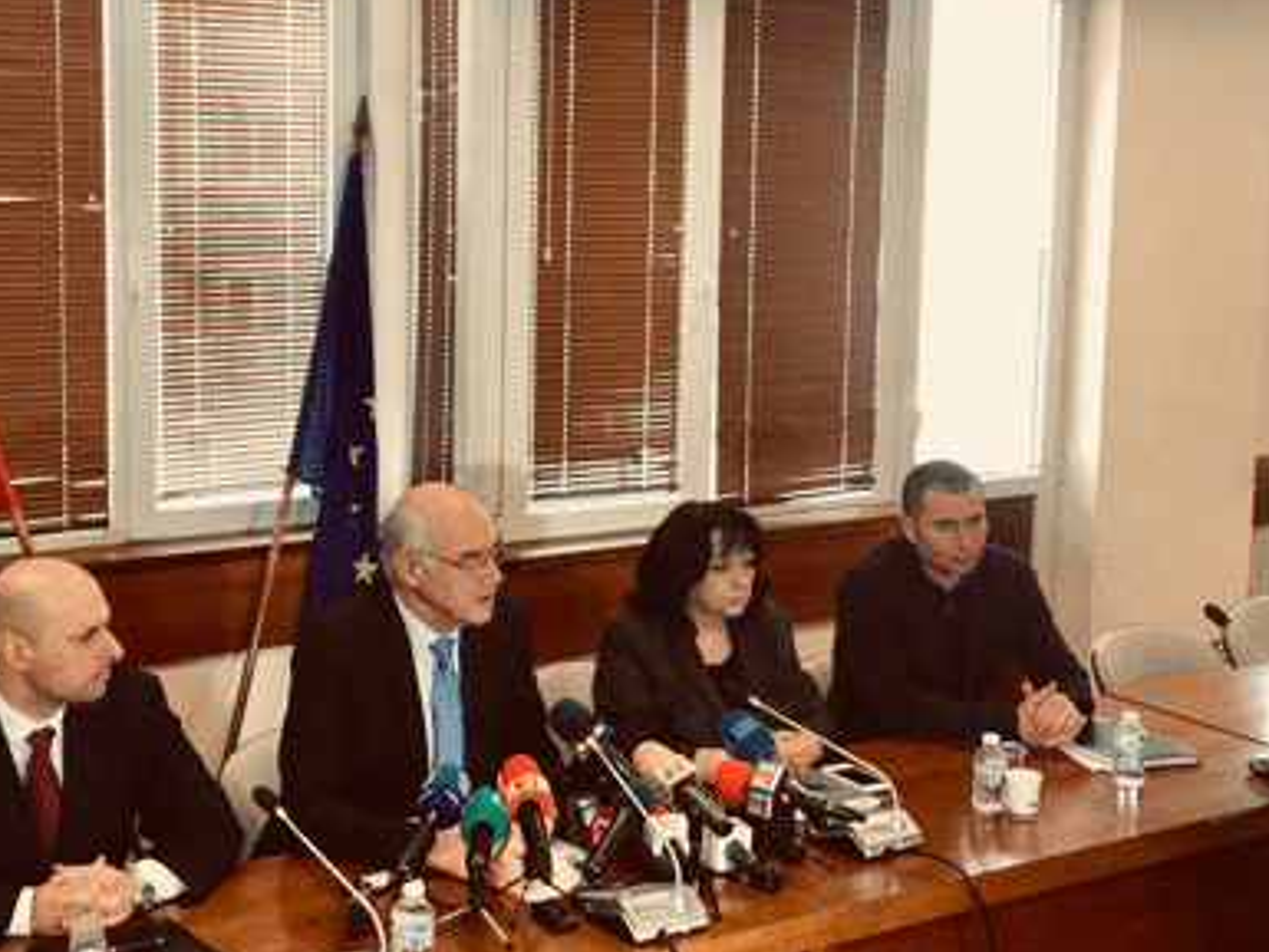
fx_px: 2017
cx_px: 555
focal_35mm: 55
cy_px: 392
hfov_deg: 34.9
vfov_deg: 26.5
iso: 100
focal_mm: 4.15
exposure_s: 1/17
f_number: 2.2
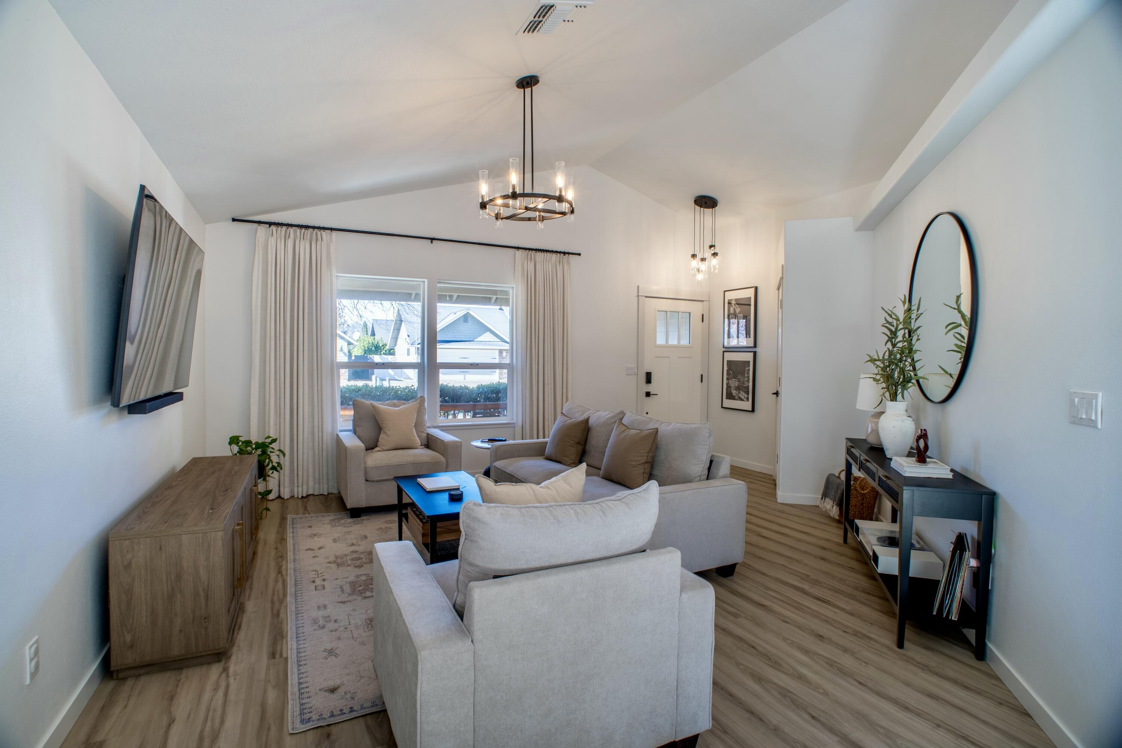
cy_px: 374
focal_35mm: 16
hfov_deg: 95.0
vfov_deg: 72.1
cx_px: 561
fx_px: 514
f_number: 8
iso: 100
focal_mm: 11
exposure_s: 1/13
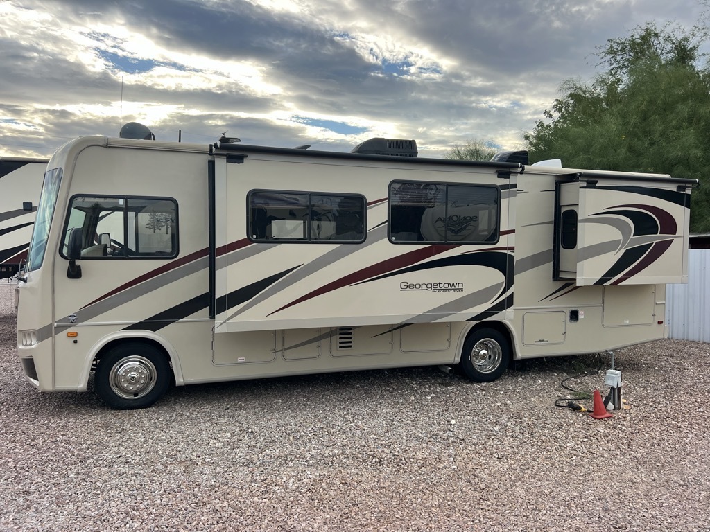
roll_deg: -0.6
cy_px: 266
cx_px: 355
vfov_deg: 53.1
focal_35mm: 26
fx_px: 533
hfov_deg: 67.3
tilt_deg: -2.0
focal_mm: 5.7
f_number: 1.5
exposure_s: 1/1252
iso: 50
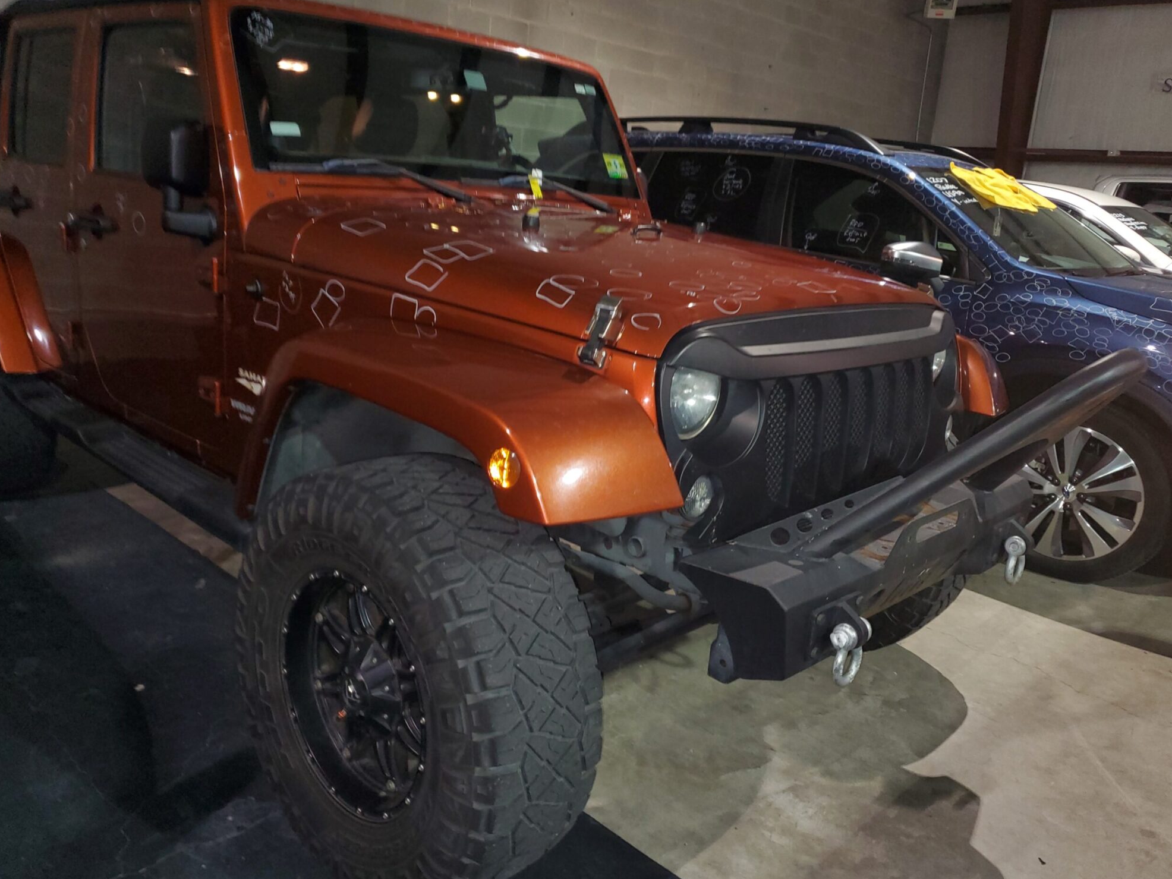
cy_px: 434
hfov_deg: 65.3
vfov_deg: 51.4
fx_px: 914
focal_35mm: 27
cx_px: 603
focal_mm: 4.3
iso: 125
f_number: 1.5
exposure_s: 1/14
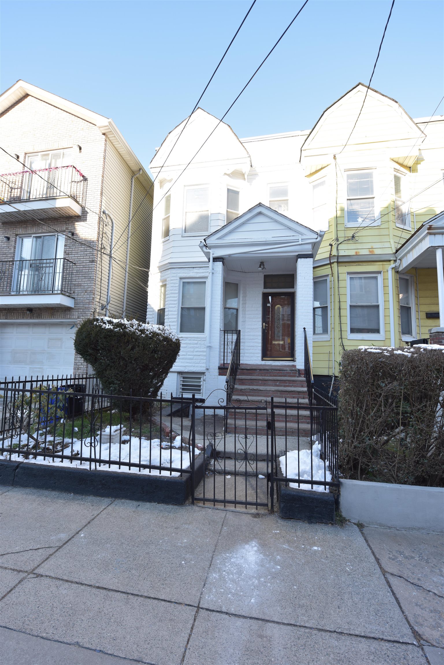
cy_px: 332
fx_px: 296
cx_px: 222
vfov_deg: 96.7
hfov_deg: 73.8
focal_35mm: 16
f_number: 4.5
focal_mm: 16
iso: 125
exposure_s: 1/125
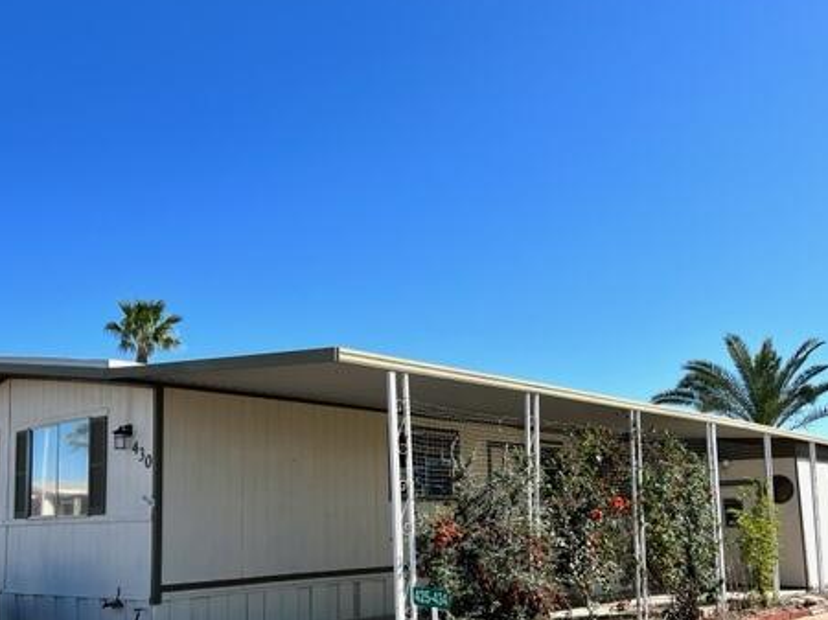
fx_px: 885
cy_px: 418
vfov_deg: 38.2
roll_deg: +0.7
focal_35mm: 37
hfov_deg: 50.1
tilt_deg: +6.6
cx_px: 396
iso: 50
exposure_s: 1/4115
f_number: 1.5
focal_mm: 5.7
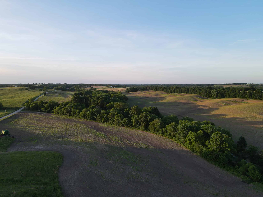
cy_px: 98
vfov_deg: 56.8
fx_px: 182
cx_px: 132
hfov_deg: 71.6
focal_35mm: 24
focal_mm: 4.5
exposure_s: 1/160
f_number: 2.8
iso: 100
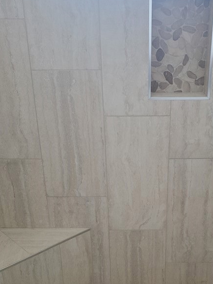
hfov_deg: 31.4
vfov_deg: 40.5
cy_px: 197
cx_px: 133
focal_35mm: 46
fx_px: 378
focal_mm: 4.3
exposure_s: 1/39
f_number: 1.5
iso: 250
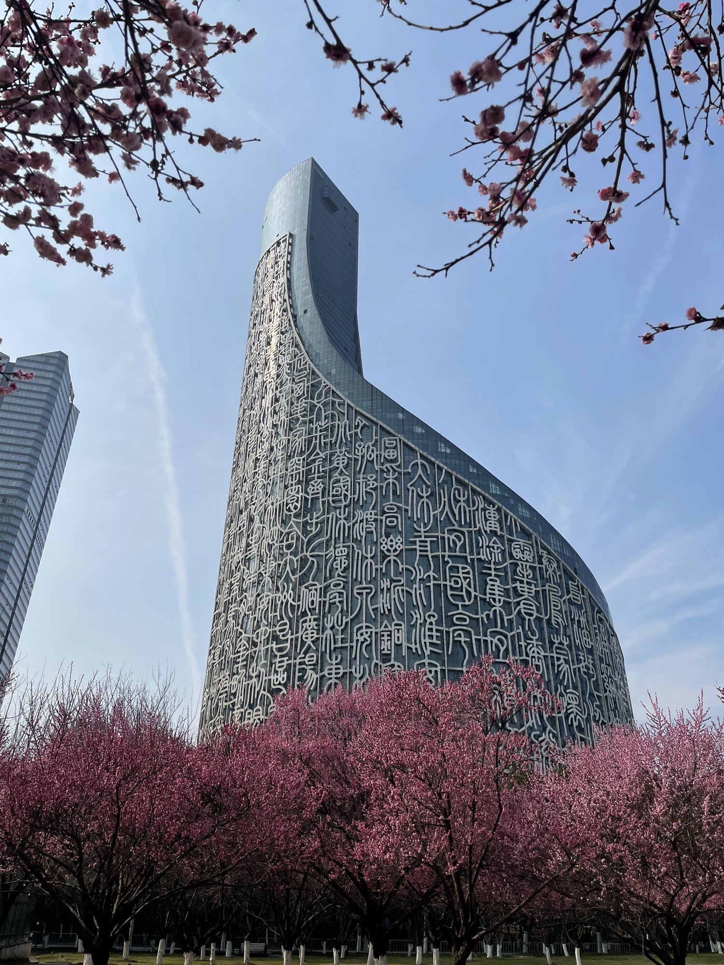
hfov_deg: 53.1
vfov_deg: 67.3
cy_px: 482
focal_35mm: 26
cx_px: 362
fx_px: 725
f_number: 1.6
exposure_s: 1/9804
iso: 32
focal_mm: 4.2
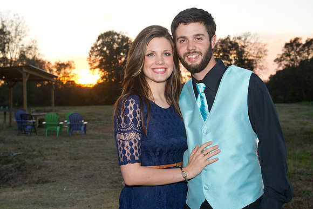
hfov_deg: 36.3
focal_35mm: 55
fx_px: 478
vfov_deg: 24.6
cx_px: 156
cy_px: 104
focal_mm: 55
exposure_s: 1/160
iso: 640
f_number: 7.1
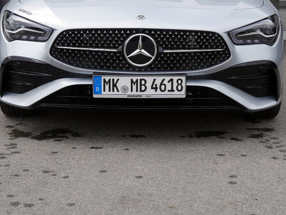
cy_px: 9
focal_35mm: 89
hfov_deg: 22.0
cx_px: 149
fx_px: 735
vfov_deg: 16.3
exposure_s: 1/500
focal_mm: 23
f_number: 4.3
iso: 200
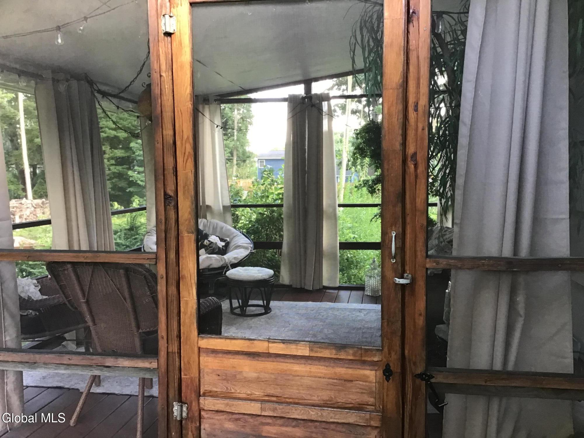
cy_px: 219
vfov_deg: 45.4
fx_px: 523
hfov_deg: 58.4
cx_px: 292
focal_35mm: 31
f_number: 2.4
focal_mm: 3.3
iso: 100
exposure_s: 1/30
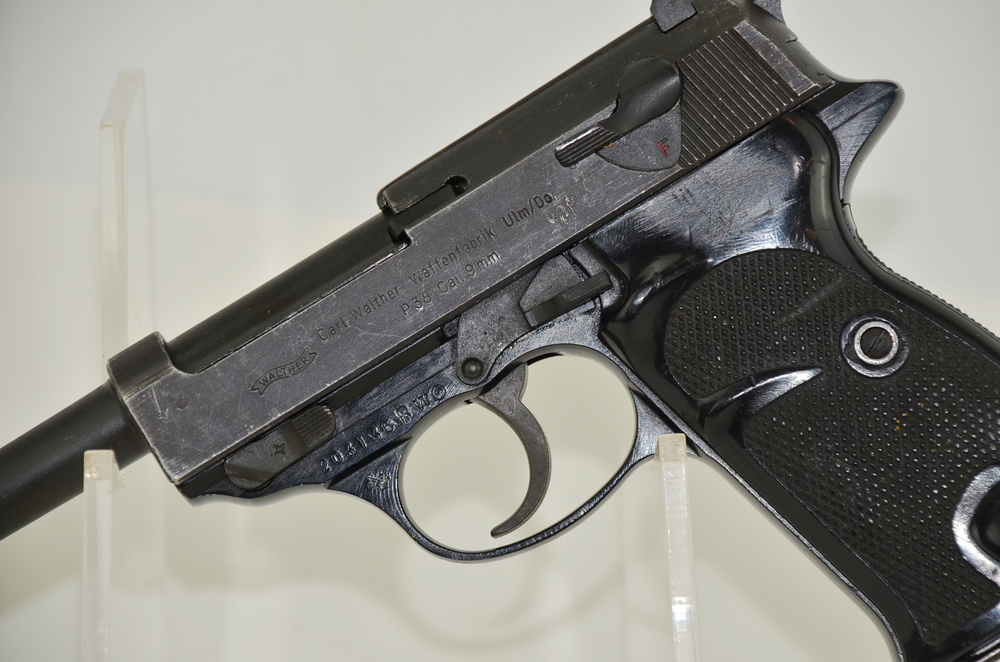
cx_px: 500
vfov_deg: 6.8
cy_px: 331
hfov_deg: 10.2
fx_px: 5613
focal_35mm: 202
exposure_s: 1/125
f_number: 5.6
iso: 200
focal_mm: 135
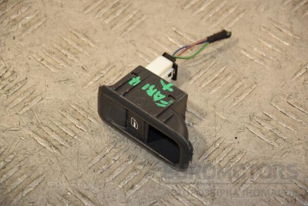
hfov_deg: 13.0
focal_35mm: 158
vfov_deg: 8.7
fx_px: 1347
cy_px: 103
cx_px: 154
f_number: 5.6
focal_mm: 105
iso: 800
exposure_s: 1/200
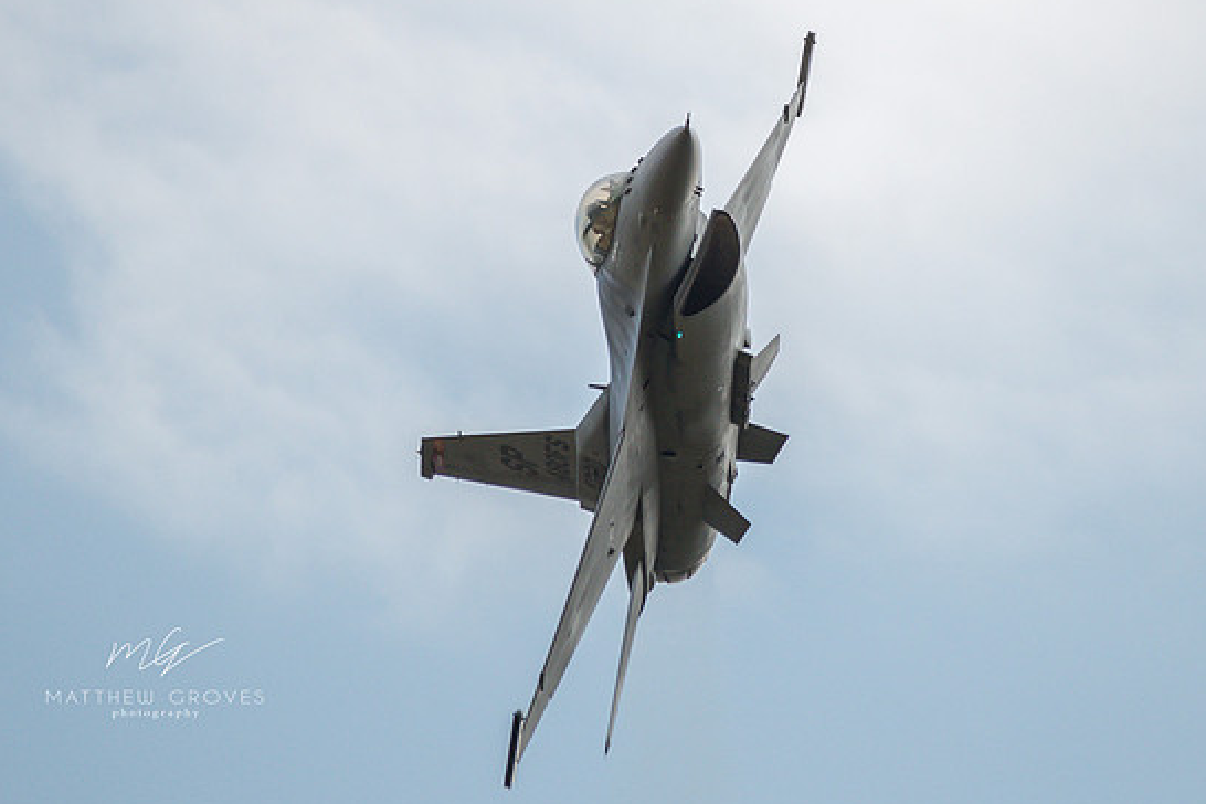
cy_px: 133
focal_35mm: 986
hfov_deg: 2.1
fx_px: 33028
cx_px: 733
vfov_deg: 1.4
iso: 400
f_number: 6.3
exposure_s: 1/4000
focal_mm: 500
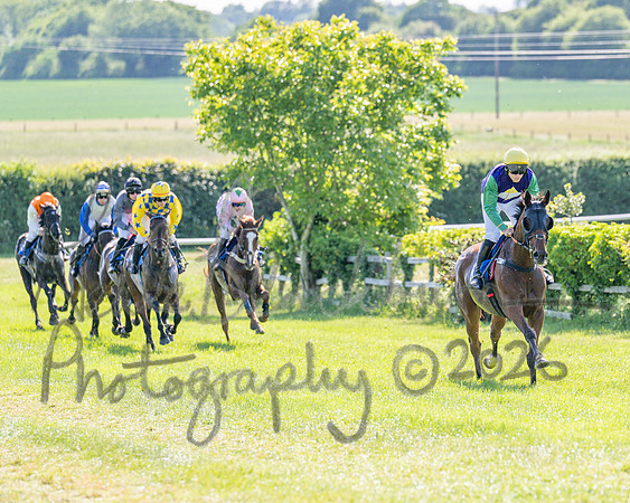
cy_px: 235
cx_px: 416
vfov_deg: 5.5
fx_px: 5205
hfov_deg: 6.9
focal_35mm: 279
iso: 200
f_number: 4
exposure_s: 1/2000
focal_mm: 190
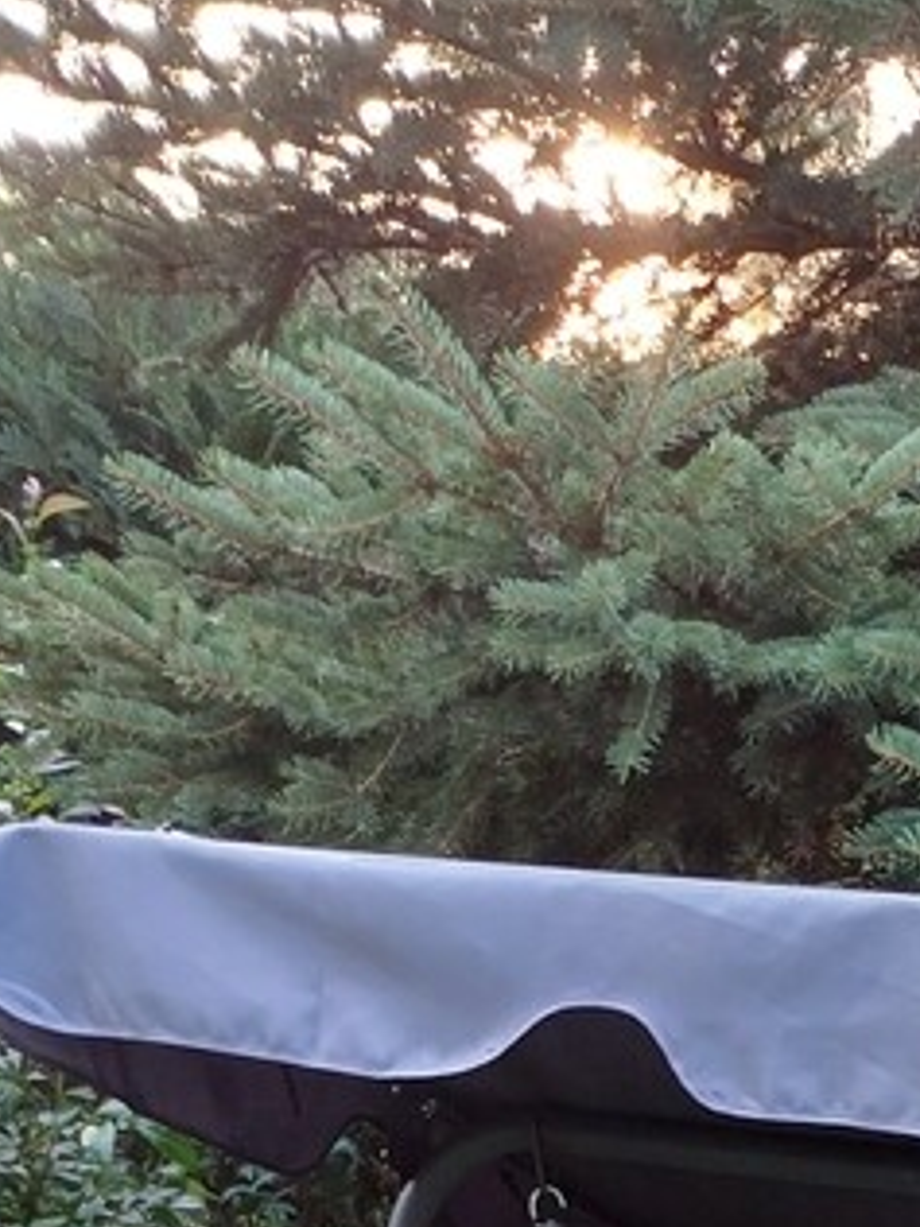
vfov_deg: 20.0
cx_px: 1180
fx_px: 2870
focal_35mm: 81
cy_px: 1961
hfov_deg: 17.2
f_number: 1.8
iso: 80
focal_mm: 4.65
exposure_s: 1/50
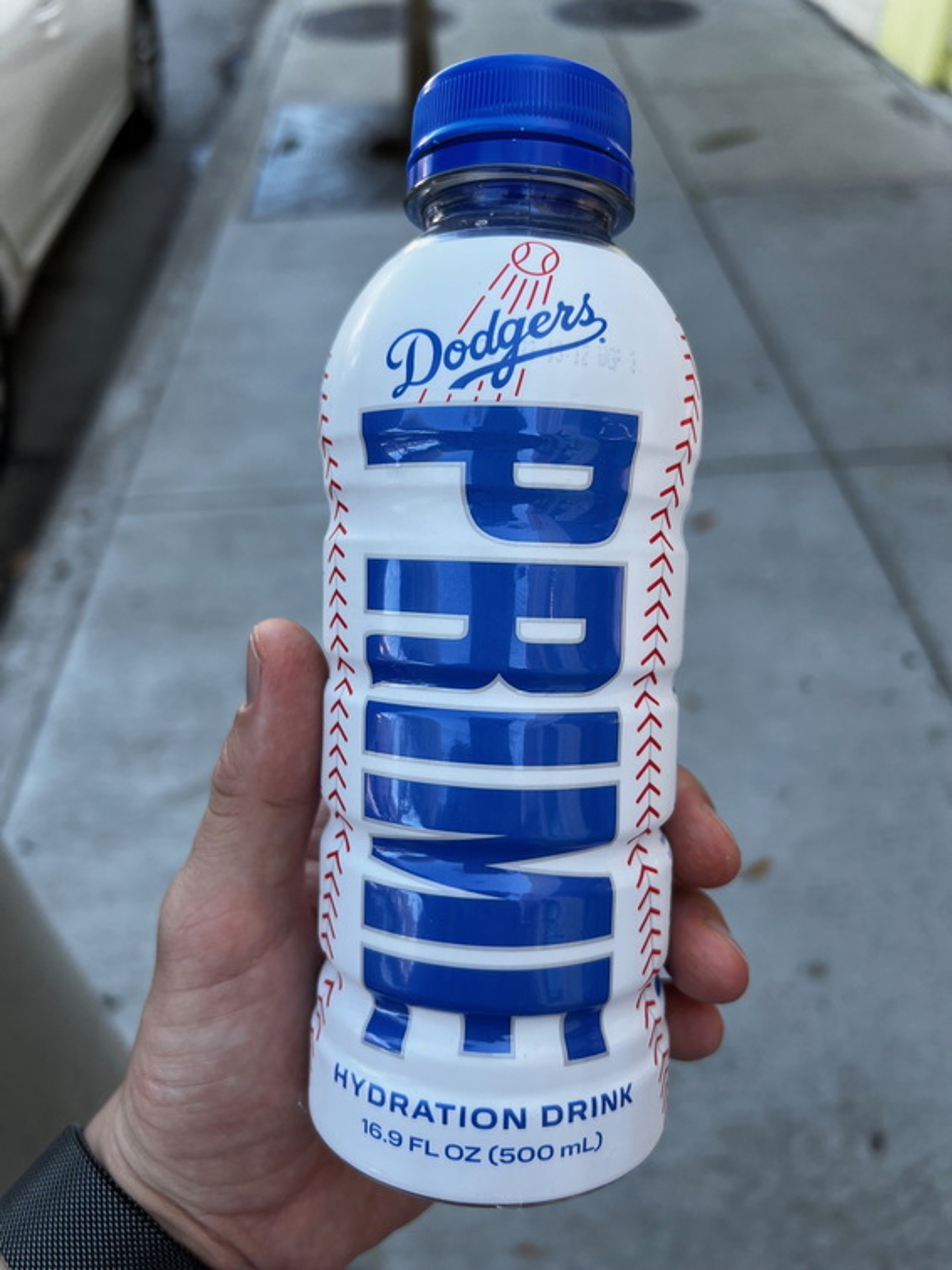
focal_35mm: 26
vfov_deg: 67.3
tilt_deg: -45.0
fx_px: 953
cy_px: 635
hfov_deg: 53.1
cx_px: 476
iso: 50
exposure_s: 1/436
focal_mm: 5.7
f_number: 1.5
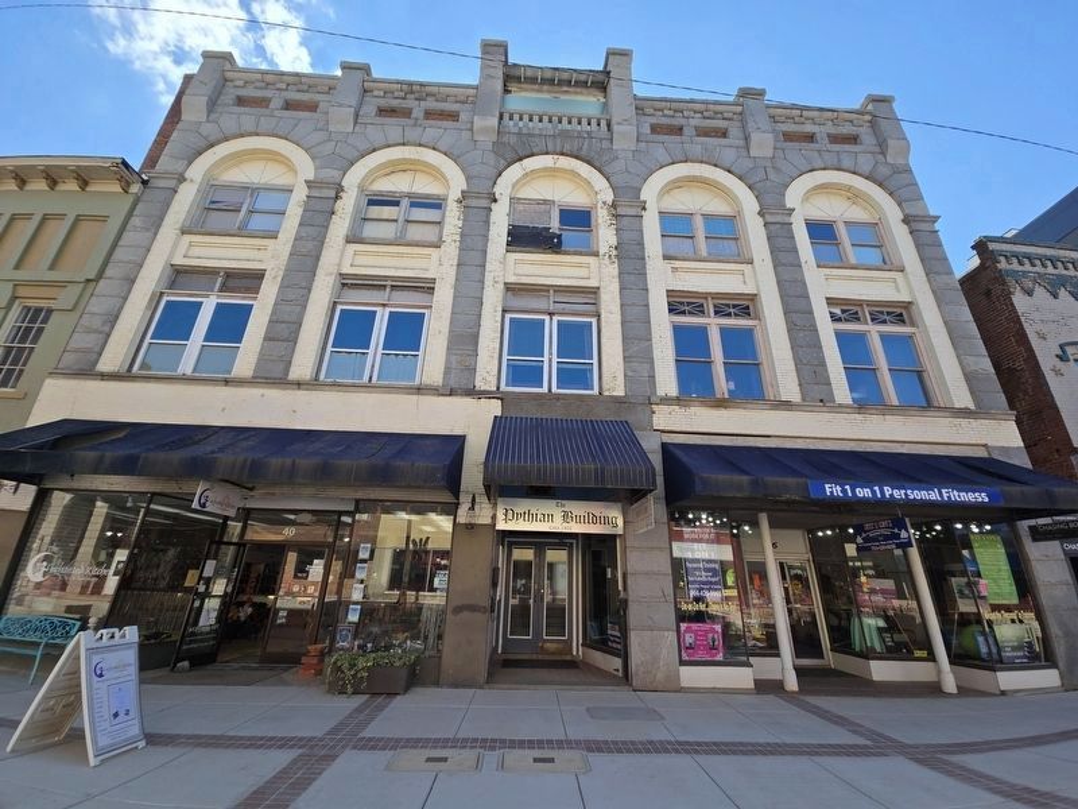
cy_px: 404
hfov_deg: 106.2
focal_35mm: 13
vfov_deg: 89.9
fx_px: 405
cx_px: 539
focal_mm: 2.2
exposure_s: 1/1073
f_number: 2.2
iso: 50
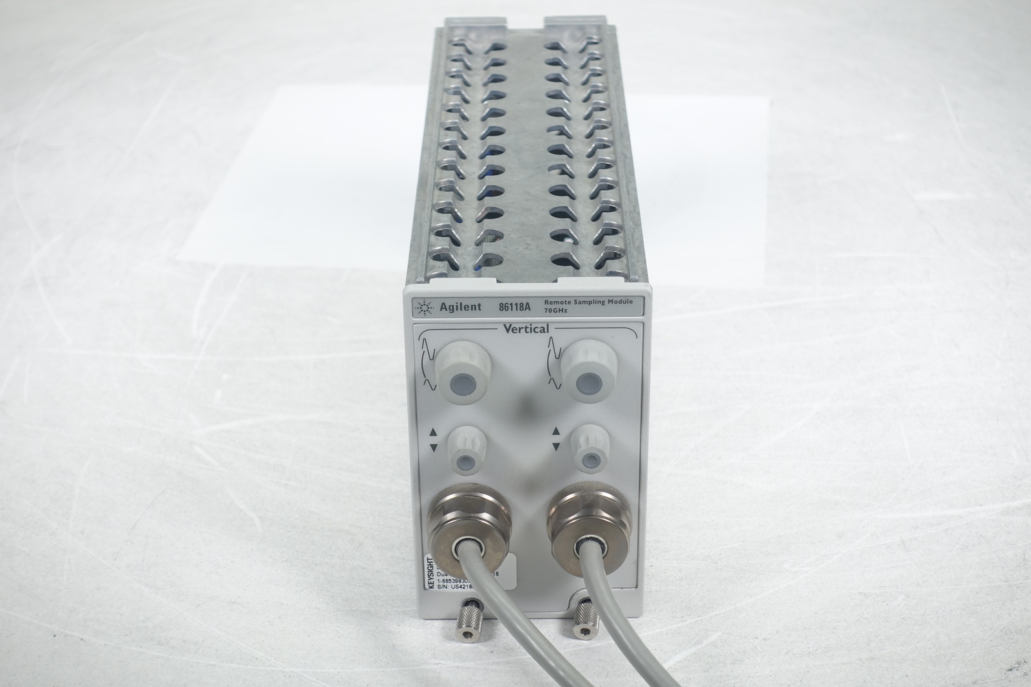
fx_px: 2005
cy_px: 344
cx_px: 516
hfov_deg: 28.8
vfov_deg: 19.5
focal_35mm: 70
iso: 125
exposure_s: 1/160
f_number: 4
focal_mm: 25.7
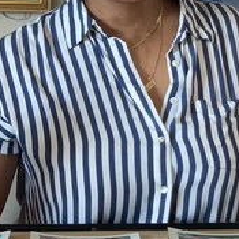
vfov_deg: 8.3
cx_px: 152
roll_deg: +0.2
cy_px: 7
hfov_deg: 8.3
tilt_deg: -3.1
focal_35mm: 210
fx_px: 1640
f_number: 2.4
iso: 125
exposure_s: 1/60
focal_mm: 6
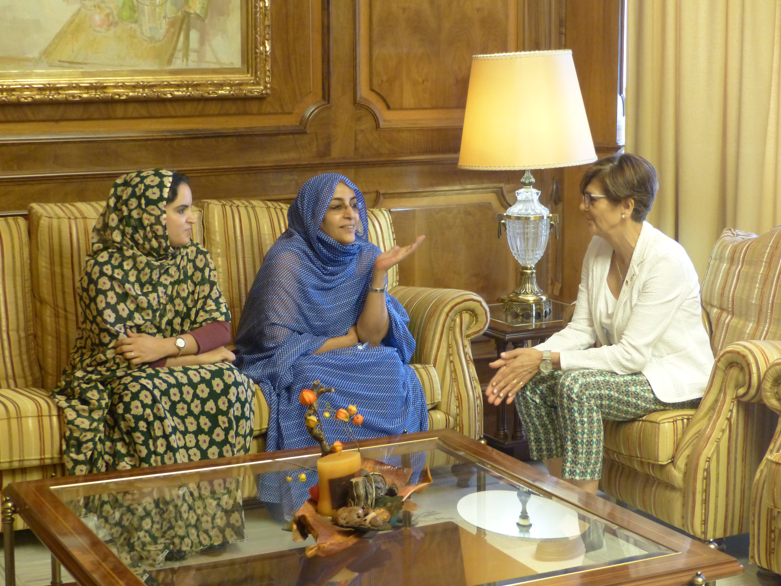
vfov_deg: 21.3
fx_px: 1557
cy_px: 293
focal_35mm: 69
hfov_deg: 28.2
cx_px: 390
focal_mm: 12.5
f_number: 2.8
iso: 400
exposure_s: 1/20
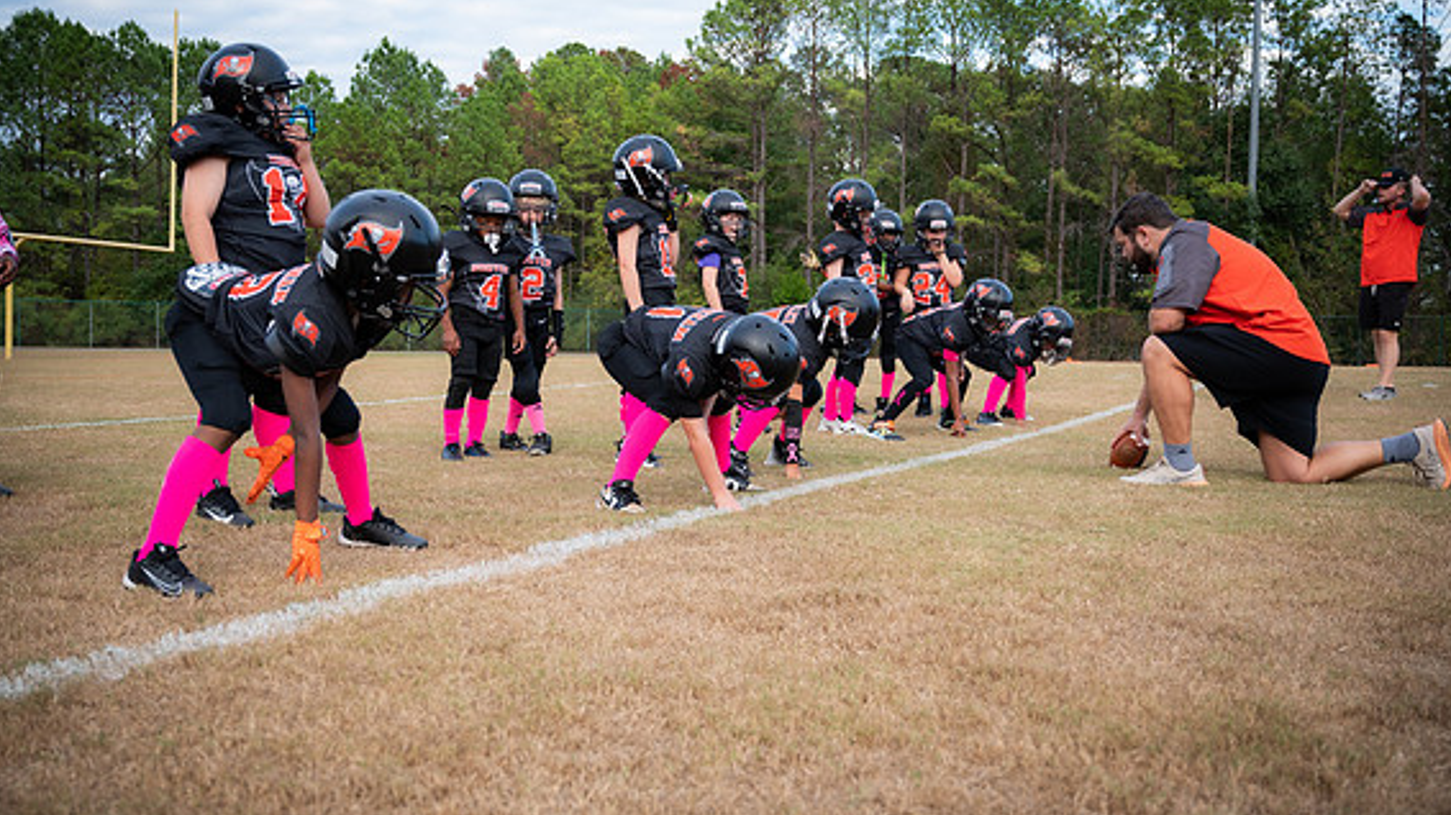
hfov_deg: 54.0
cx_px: 720
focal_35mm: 37
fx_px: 1423
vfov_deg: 32.0
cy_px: 420
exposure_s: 1/640
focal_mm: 34.5
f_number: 4
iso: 640
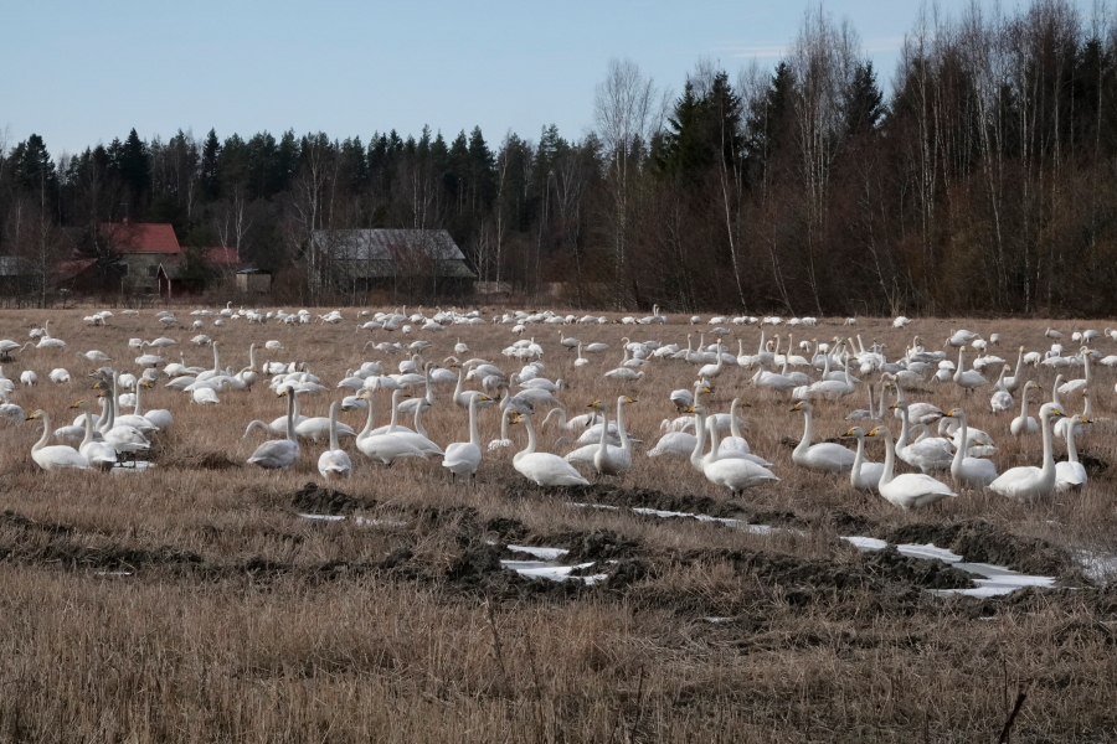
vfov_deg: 9.5
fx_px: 4468
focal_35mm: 144
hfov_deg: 14.3
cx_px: 558
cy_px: 372
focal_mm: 52.82
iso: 1250
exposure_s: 1/1250
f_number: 13
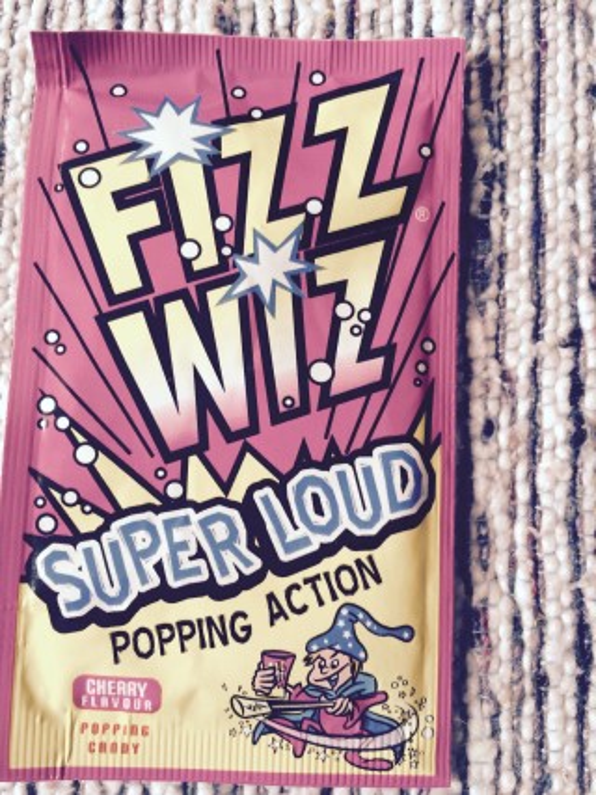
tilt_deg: -84.1
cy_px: 398
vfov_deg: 61.7
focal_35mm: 29
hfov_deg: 48.2
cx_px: 298
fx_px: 666
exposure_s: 1/30
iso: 40
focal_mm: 4.15
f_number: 2.2
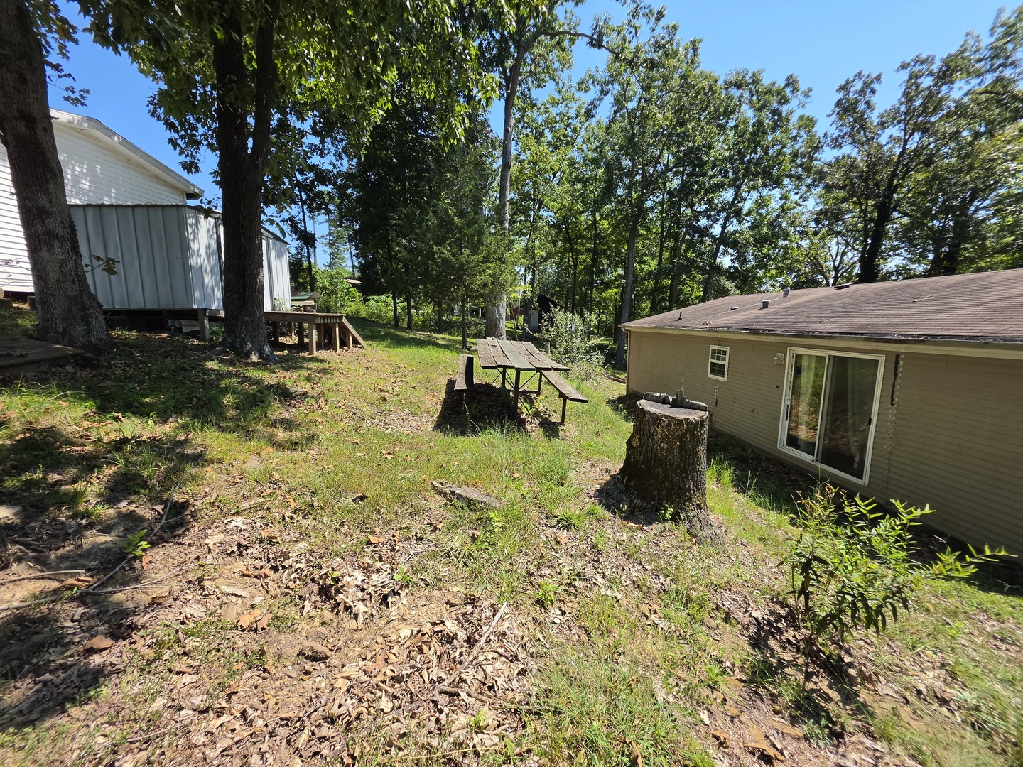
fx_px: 384
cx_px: 512
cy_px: 384
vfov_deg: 89.9
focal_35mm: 13
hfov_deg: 106.2
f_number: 1.9
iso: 32
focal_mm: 2.2
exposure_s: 1/1242
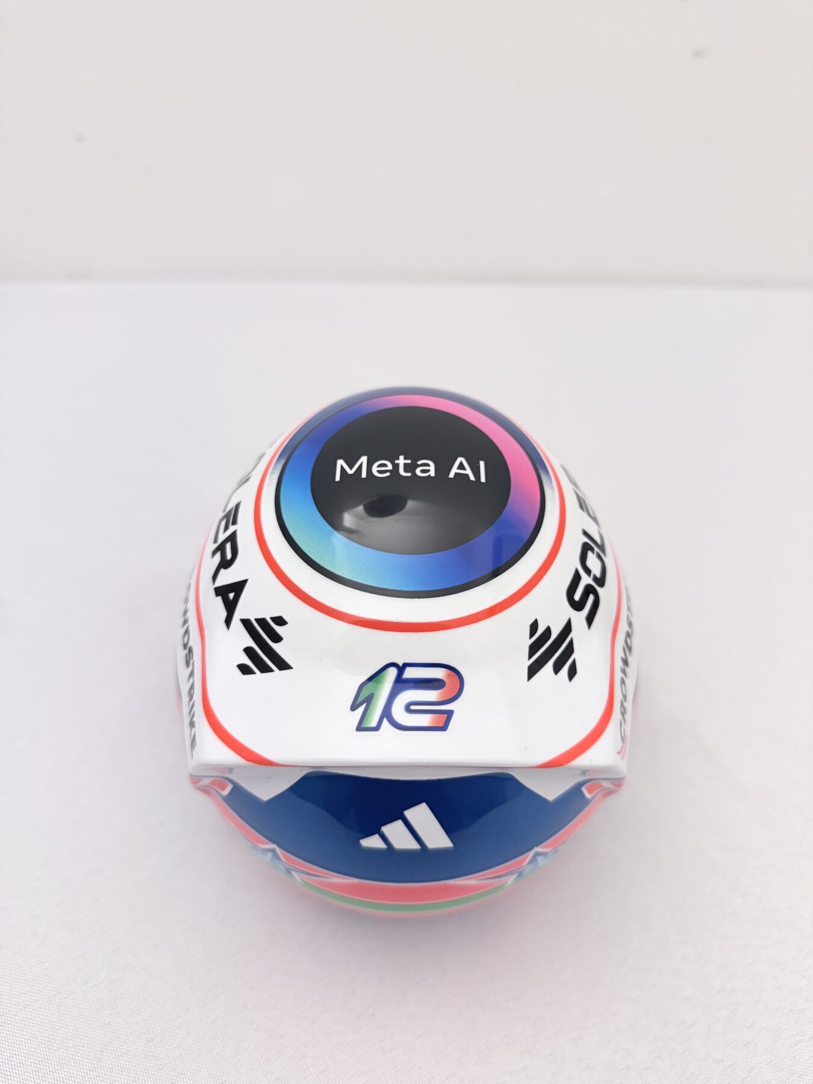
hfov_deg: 56.8
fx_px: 752
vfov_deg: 71.6
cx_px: 406
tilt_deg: -45.3
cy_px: 542
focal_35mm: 24
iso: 500
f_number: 1.78
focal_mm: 6.76
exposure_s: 1/50
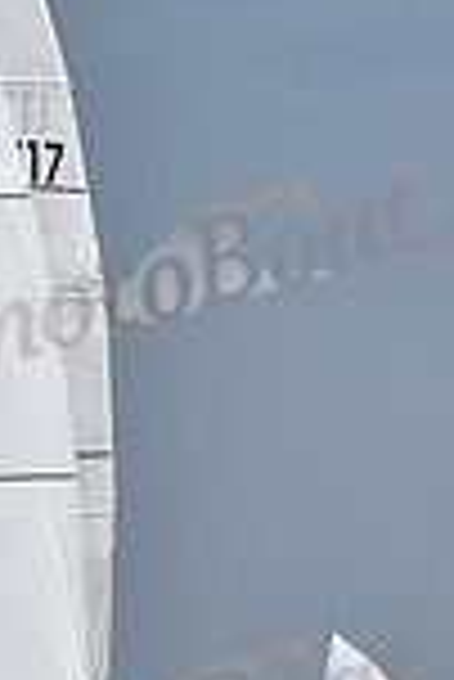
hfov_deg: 2.8
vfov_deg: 4.1
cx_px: -321
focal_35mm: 498
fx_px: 9398
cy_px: 99
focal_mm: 130
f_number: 7.1
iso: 320
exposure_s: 1/800
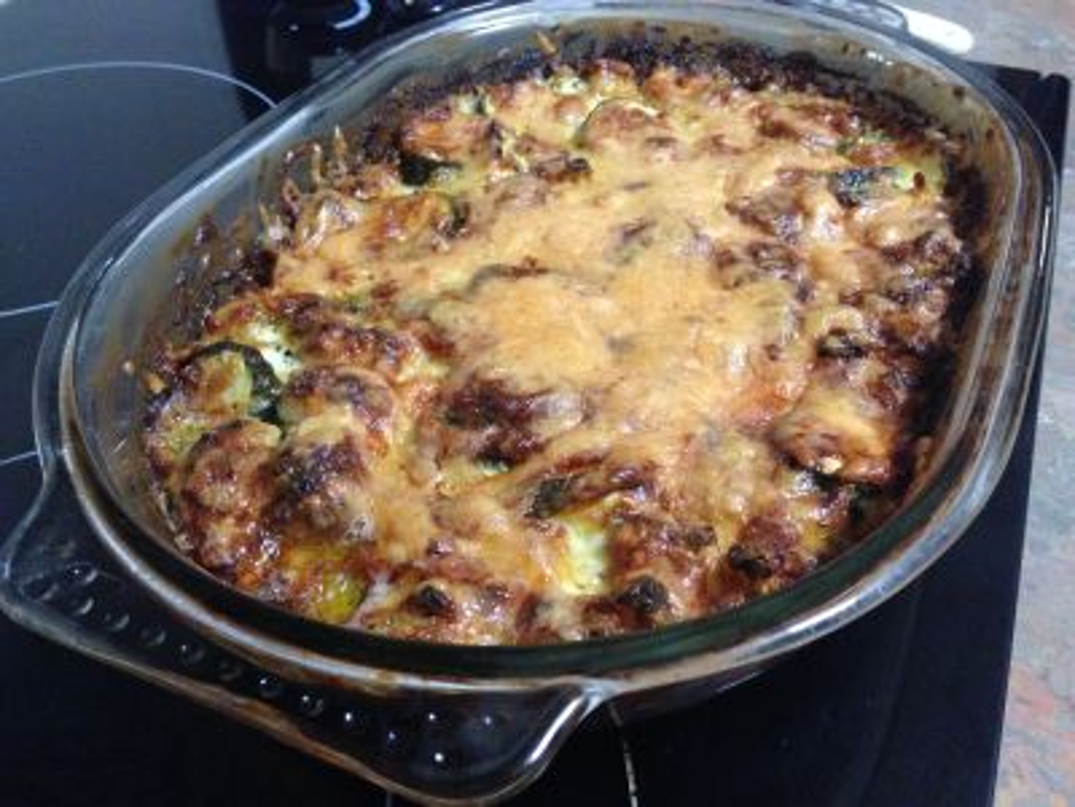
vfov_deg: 42.9
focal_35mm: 33
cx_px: 538
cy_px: 404
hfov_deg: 55.4
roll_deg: +2.9
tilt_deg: -41.3
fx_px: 1025
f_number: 2.4
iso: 500
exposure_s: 1/15
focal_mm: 4.12
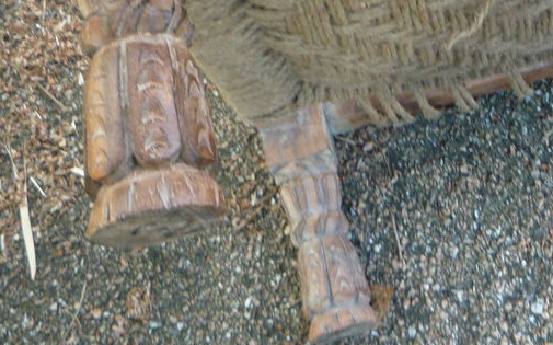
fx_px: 949
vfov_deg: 19.9
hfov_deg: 30.4
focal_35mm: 63
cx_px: 541
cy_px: -15
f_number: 3.3
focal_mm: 5.2
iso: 125
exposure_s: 1/30
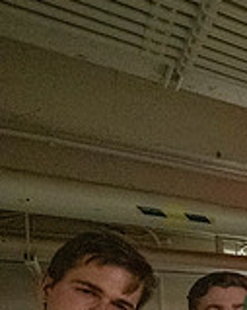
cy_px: 371
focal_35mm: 48
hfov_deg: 23.6
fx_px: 439
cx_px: 389
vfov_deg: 32.2
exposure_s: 1/500
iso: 12800
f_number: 4
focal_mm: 14
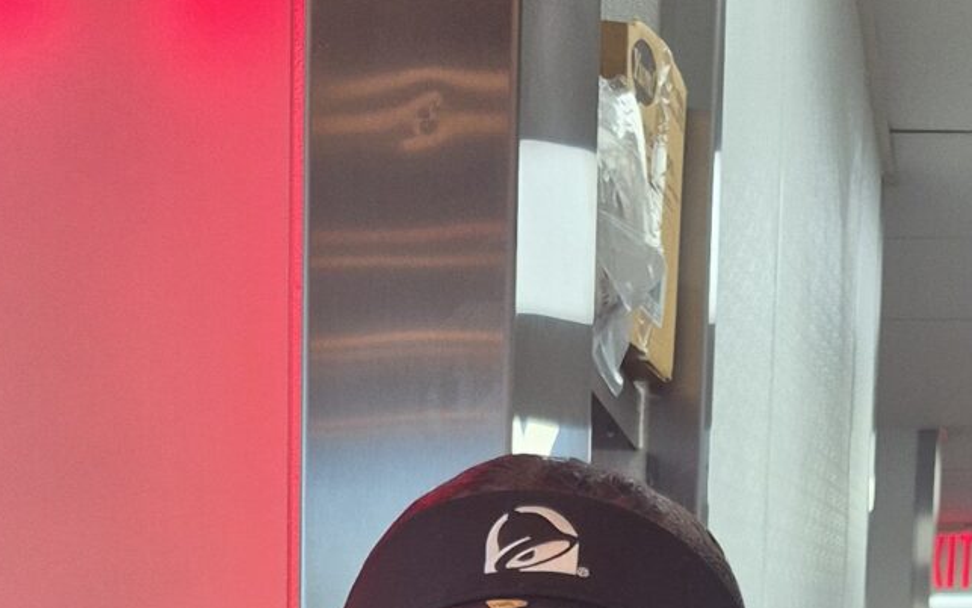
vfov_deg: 11.8
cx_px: 561
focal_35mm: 97
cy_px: 1296
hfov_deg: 21.4
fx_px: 2570
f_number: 1.8
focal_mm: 5.4
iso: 100
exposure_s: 1/120
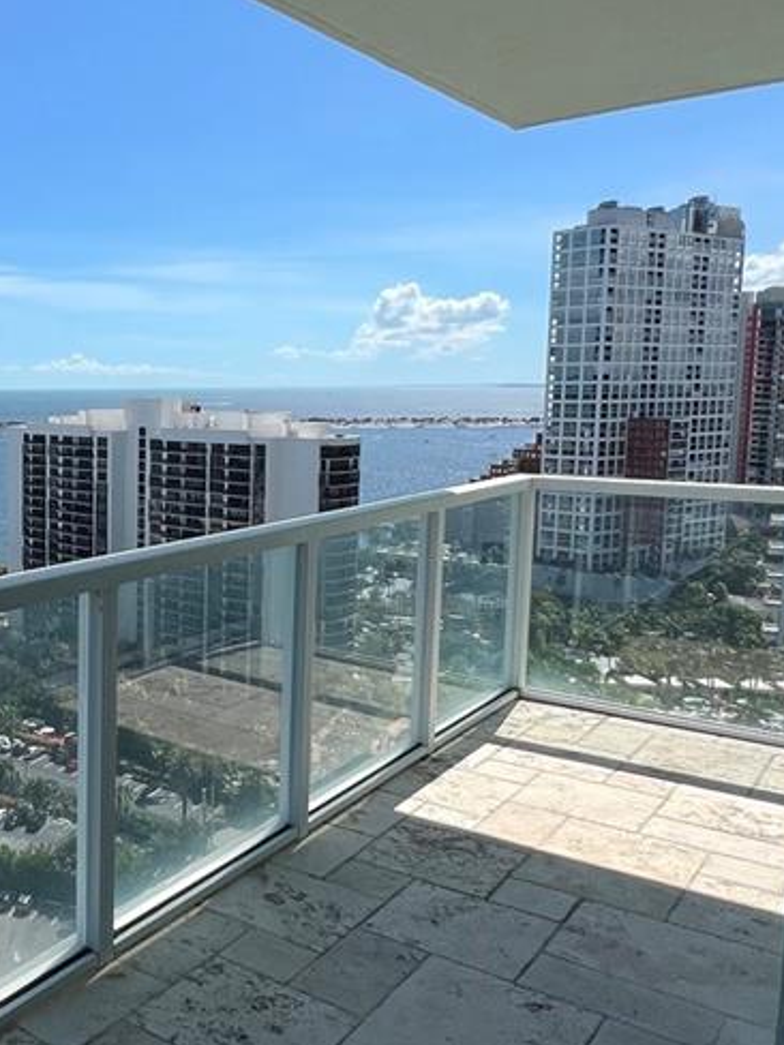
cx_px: -47
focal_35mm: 32
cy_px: 495
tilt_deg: -5.3
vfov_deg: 56.8
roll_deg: +0.3
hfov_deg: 37.9
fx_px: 966
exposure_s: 1/2370
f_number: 1.8
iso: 32
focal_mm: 1.57
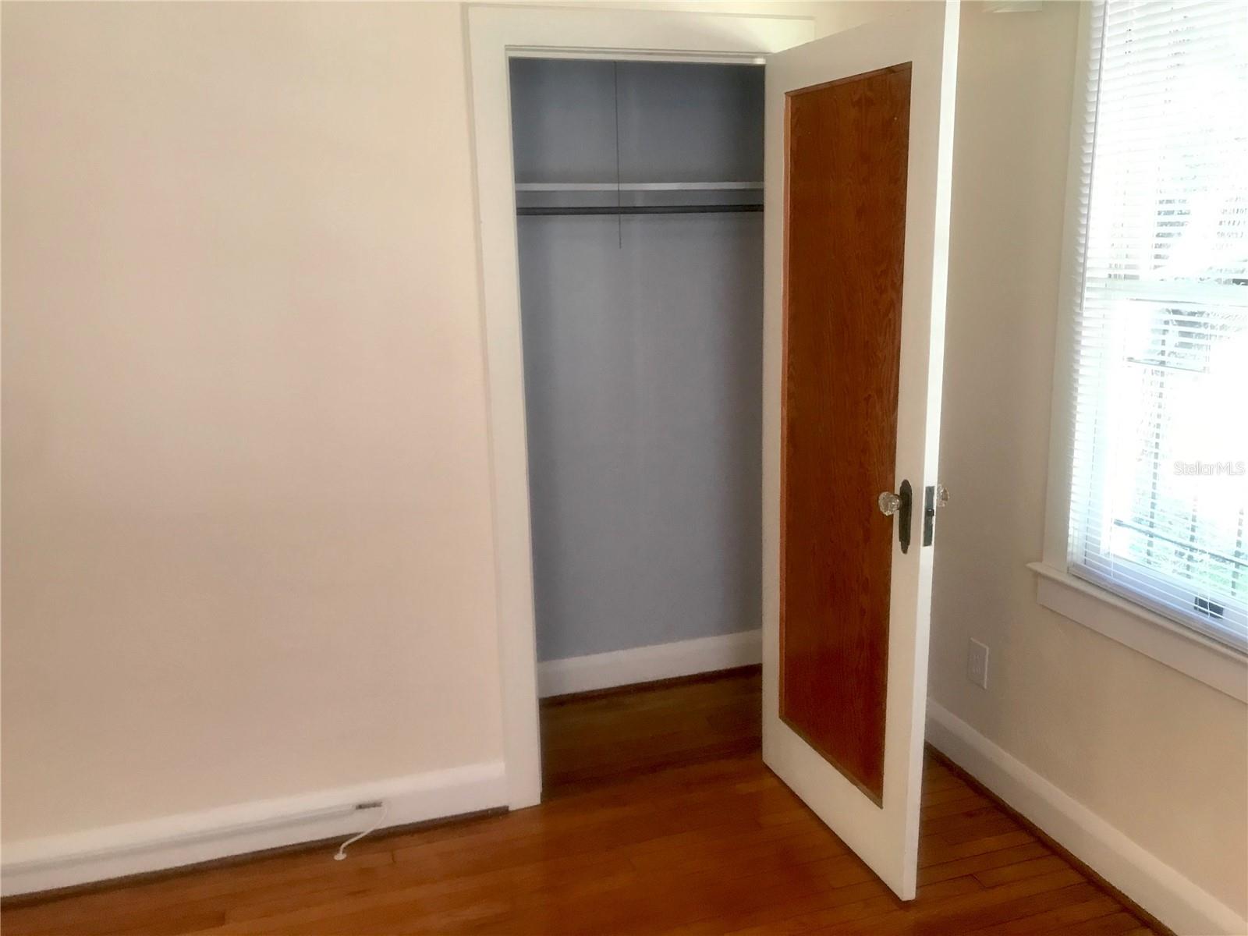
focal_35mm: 28
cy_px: 468
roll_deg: +2.0
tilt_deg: -11.3
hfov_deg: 63.4
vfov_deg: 49.7
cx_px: 624
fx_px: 1009
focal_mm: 3.99
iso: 40
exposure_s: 1/30
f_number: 1.8
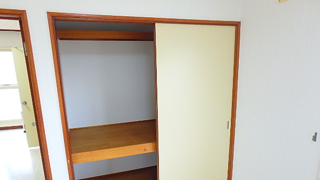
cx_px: 155
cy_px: 125
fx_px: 204
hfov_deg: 76.3
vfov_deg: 46.7
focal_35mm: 24
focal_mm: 3.7
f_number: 3.5
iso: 250
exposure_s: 1/30
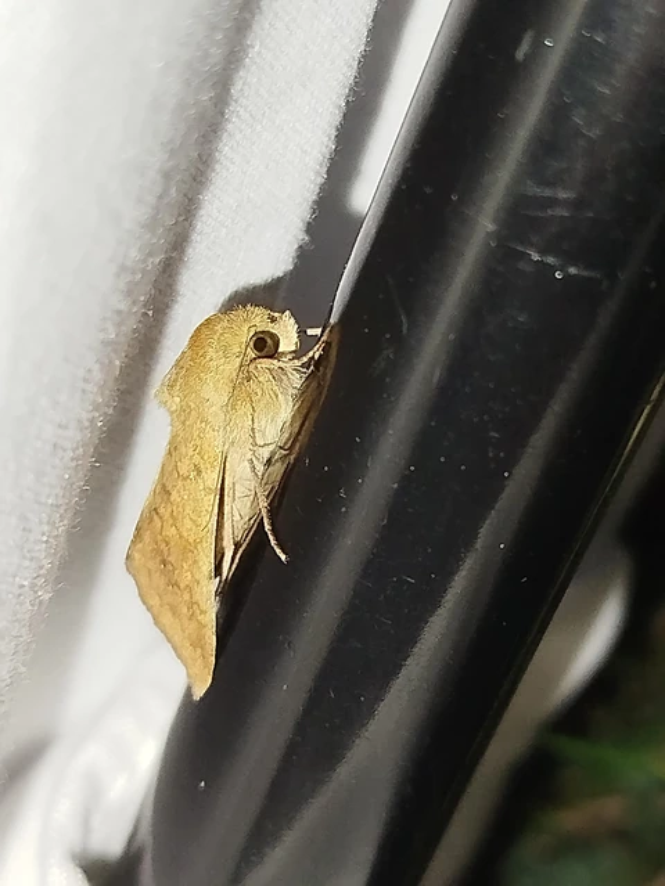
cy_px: 443
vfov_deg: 23.3
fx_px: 2152
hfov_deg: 17.6
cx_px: 332
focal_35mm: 84
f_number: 1.7
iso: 100
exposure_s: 1/33
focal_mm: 5.31
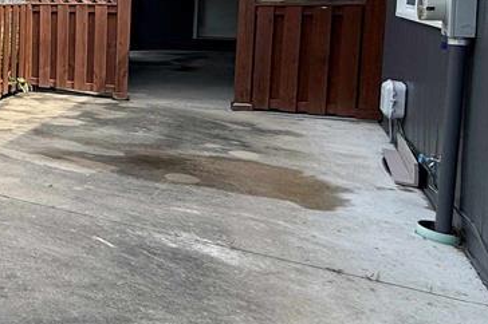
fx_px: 555
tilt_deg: -4.2
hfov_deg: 34.3
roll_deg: +0.2
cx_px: -141
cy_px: 33
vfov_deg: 31.1
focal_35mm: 41
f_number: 2.2
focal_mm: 2.22
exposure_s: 1/1001
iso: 64
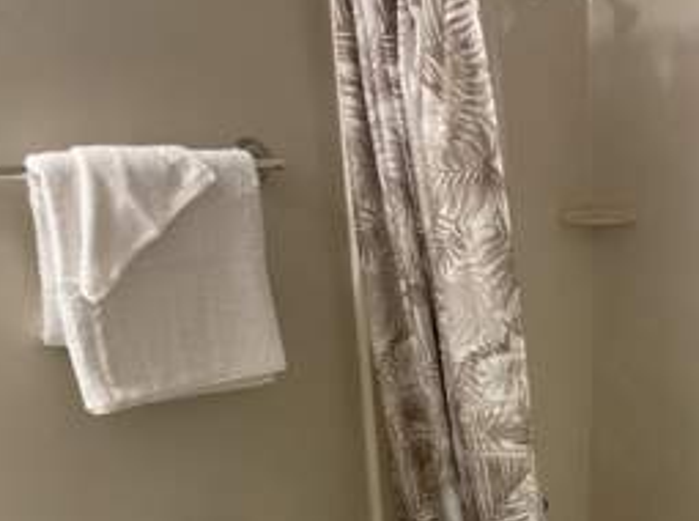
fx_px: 987
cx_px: 636
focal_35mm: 49
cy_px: 459
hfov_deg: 36.4
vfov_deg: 28.5
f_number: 1.6
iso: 100
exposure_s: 1/120
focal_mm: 4.2
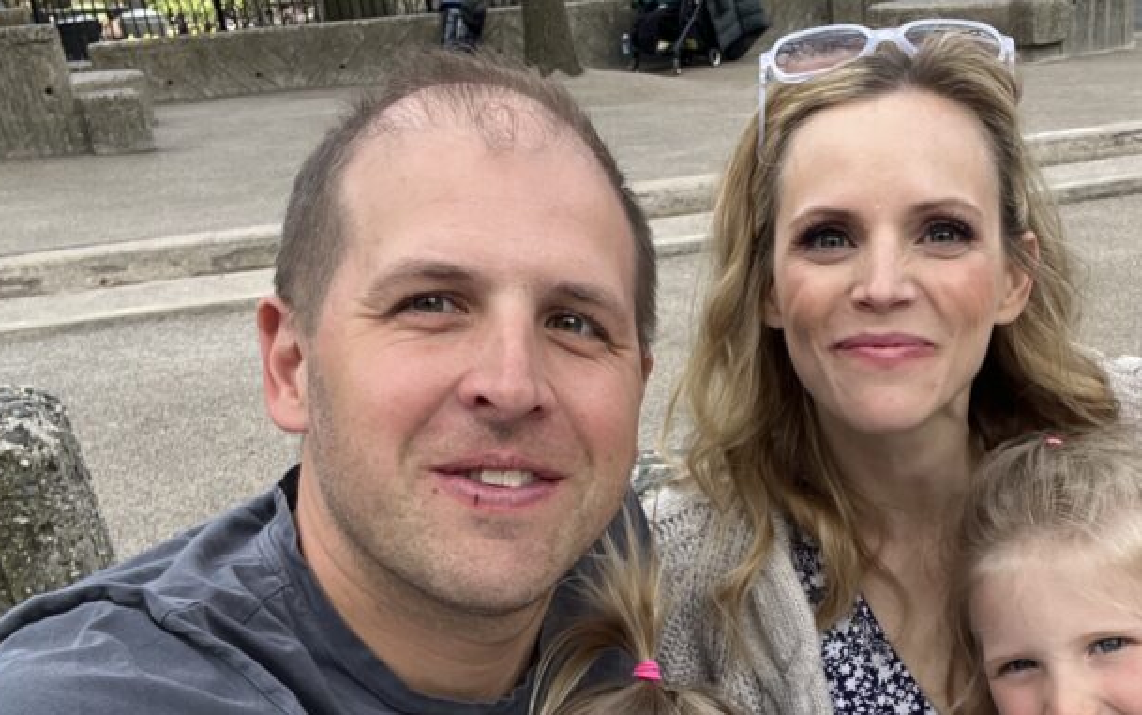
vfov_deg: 30.3
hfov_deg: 46.9
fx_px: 1276
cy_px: 599
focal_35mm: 41
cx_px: 814
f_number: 2.2
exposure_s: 1/121
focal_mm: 2.71
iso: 25
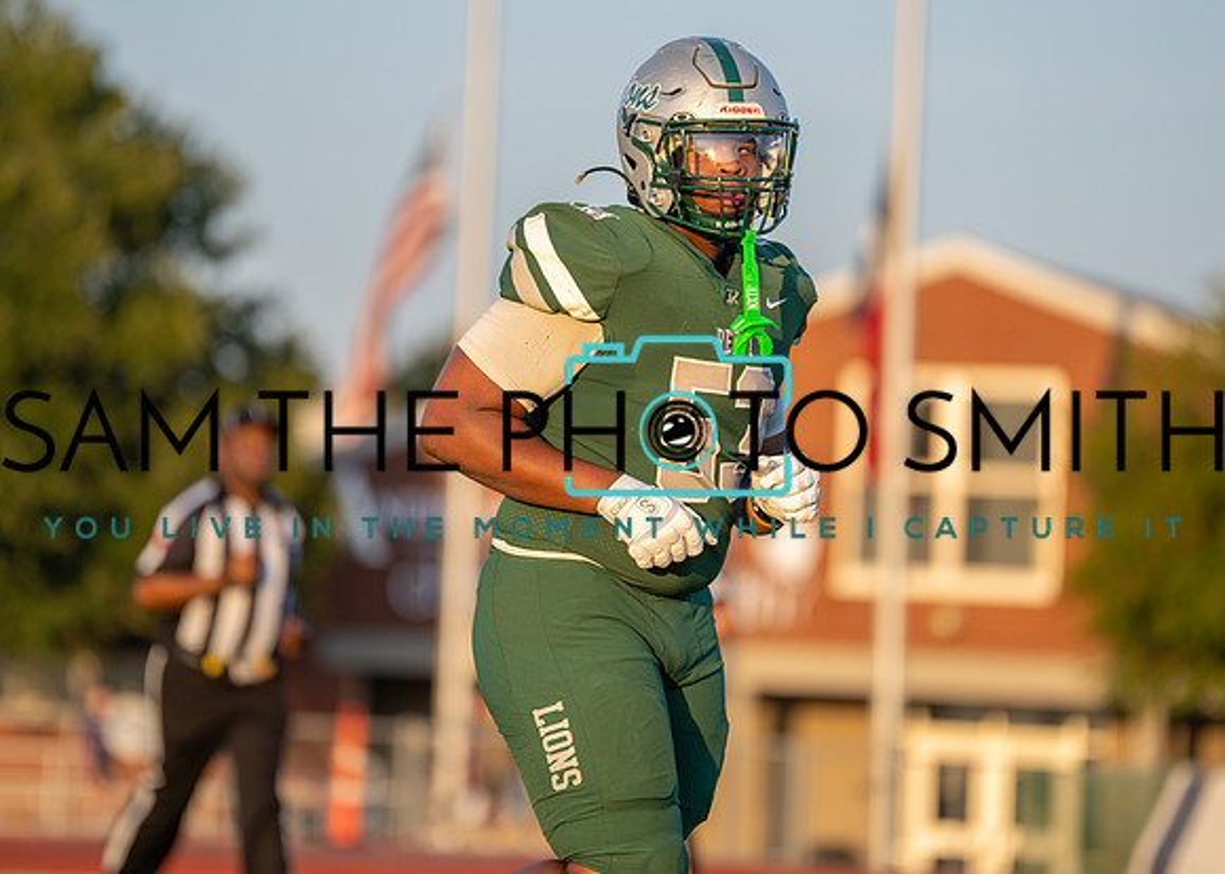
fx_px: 8642
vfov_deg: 5.8
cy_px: 365
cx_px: 589
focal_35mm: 248
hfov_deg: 8.1
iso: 200
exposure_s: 1/1250
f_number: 2.8
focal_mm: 200
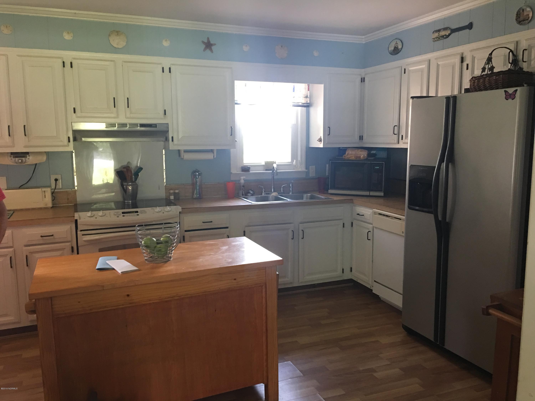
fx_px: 448
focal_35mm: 29
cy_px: 200
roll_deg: +0.9
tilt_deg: -6.2
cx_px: 268
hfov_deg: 61.7
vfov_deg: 48.2
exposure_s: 1/15
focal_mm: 4.15
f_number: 2.2
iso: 80
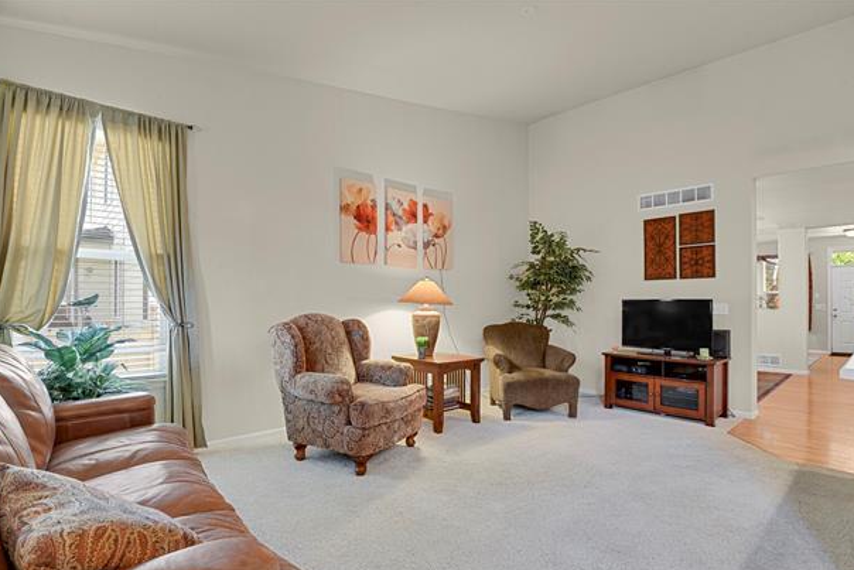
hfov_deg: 90.0
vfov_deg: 67.4
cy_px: 298
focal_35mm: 18
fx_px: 427
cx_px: 437
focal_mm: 17
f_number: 8
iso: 250
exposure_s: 6
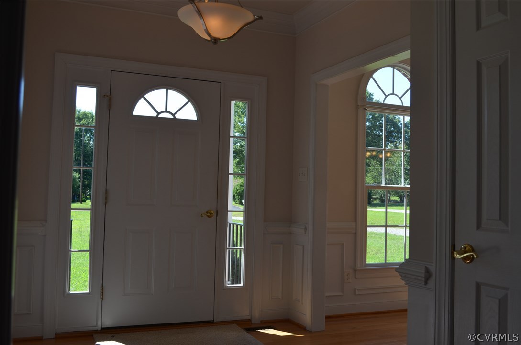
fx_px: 520
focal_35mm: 36
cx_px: 260
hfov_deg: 53.2
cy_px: 172
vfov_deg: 36.7
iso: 200
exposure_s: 1/200
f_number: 7.1
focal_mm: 24
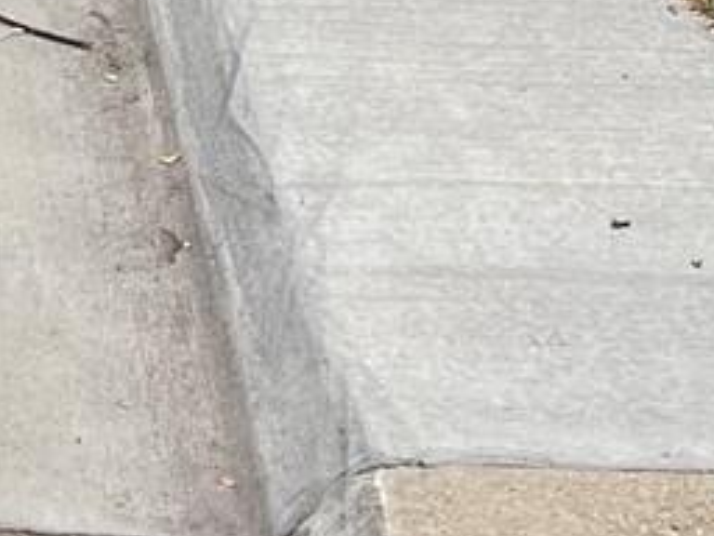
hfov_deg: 12.1
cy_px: -1094
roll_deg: +0.2
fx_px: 3218
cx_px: -321
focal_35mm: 156
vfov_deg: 8.1
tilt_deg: +0.1
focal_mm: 5.1
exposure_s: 1/3257
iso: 32
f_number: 1.6
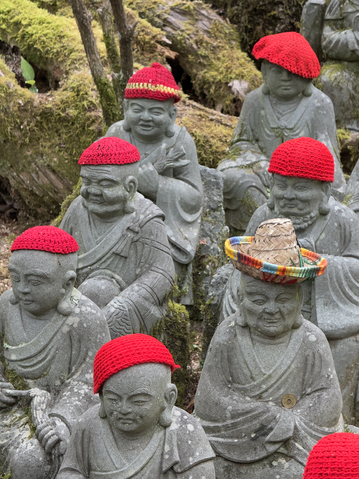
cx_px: 180
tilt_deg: -16.8
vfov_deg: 16.4
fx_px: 1659
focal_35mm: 120
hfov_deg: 12.3
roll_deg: -1.1
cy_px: 240
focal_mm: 15.66
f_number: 2.8
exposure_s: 1/99
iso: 125
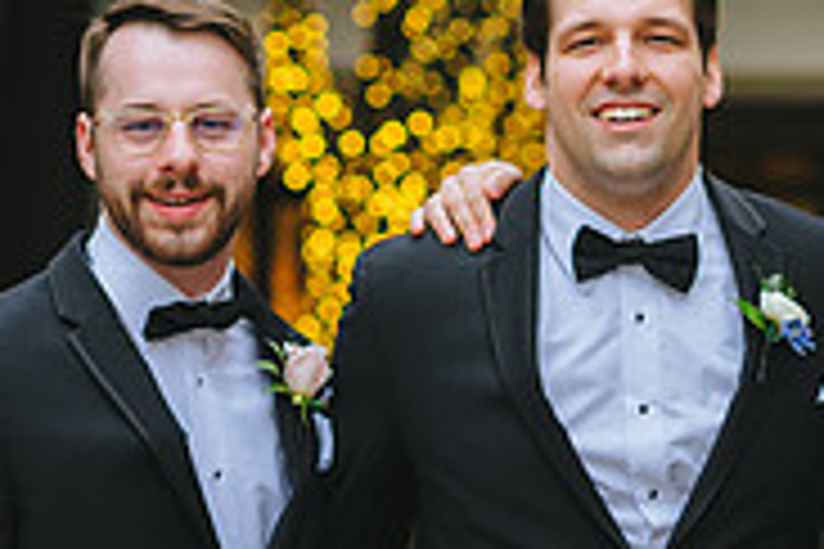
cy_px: 574
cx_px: 928
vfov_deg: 5.1
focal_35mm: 269
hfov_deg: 7.6
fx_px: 6157
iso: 400
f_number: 2.8
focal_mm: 85
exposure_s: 1/800
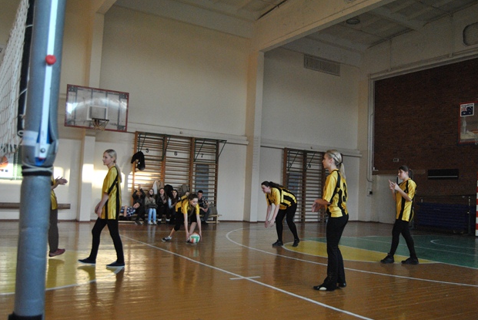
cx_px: 239
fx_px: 452
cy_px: 163
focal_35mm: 34
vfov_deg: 38.9
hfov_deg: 55.8
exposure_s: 1/500
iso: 800
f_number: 3.5
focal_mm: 22
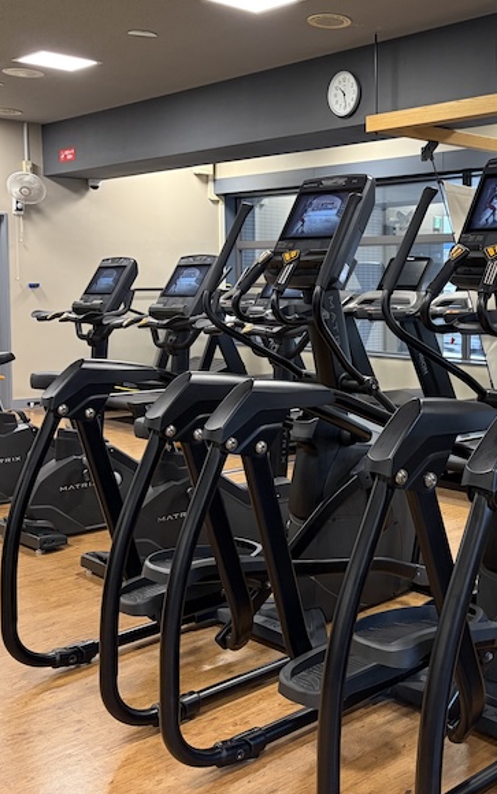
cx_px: 508
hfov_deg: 30.9
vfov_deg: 51.5
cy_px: 387
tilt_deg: -3.2
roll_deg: +0.8
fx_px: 823
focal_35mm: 38
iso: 250
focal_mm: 5.96
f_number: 1.6
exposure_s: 1/50
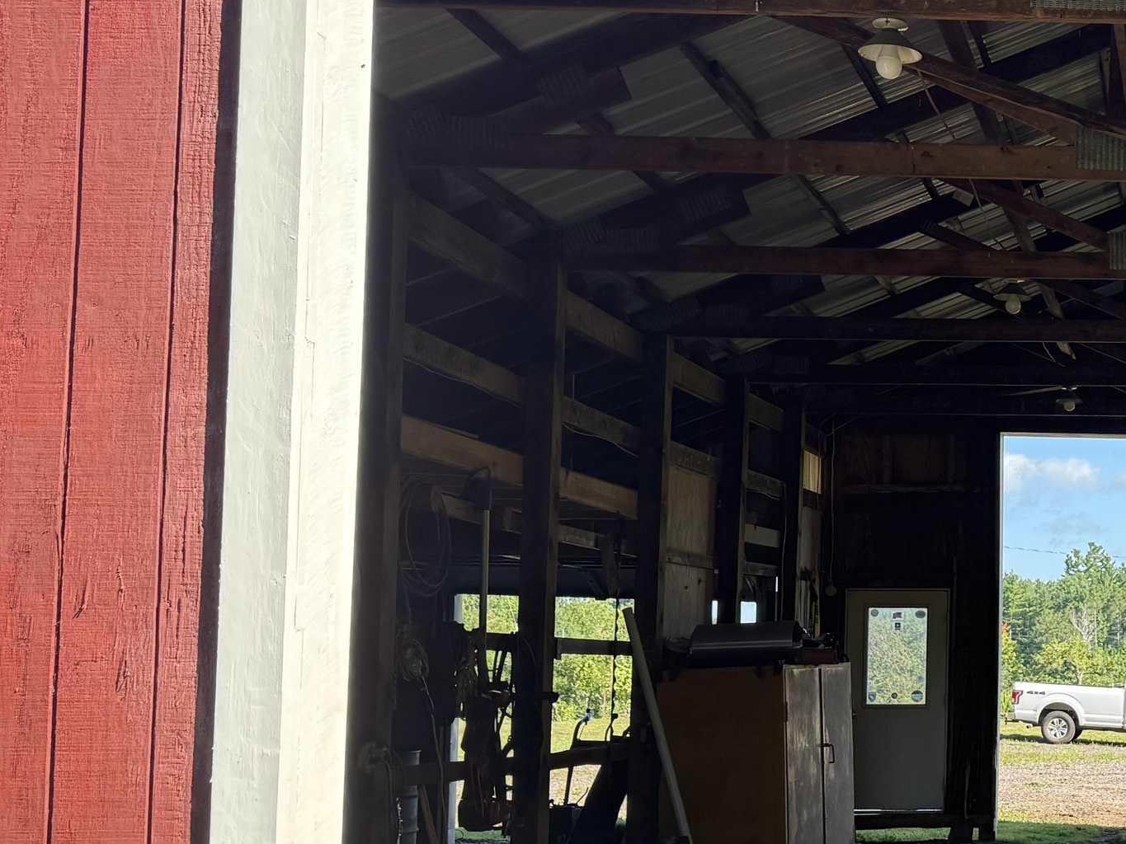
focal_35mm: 54
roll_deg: +0.4
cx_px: 1247
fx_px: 1757
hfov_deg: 31.4
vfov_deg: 26.9
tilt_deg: +2.8
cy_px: 546
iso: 100
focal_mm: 6.76
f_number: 1.78
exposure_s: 1/1174
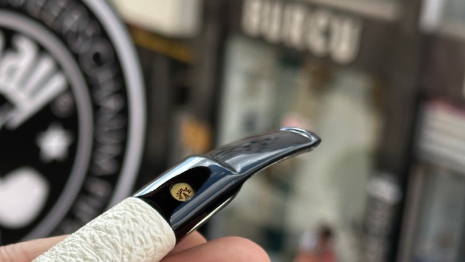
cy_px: 265
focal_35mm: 94
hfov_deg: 22.3
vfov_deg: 12.7
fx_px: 1159
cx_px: 70
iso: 64
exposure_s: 1/1272
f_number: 1.78
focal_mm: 6.86
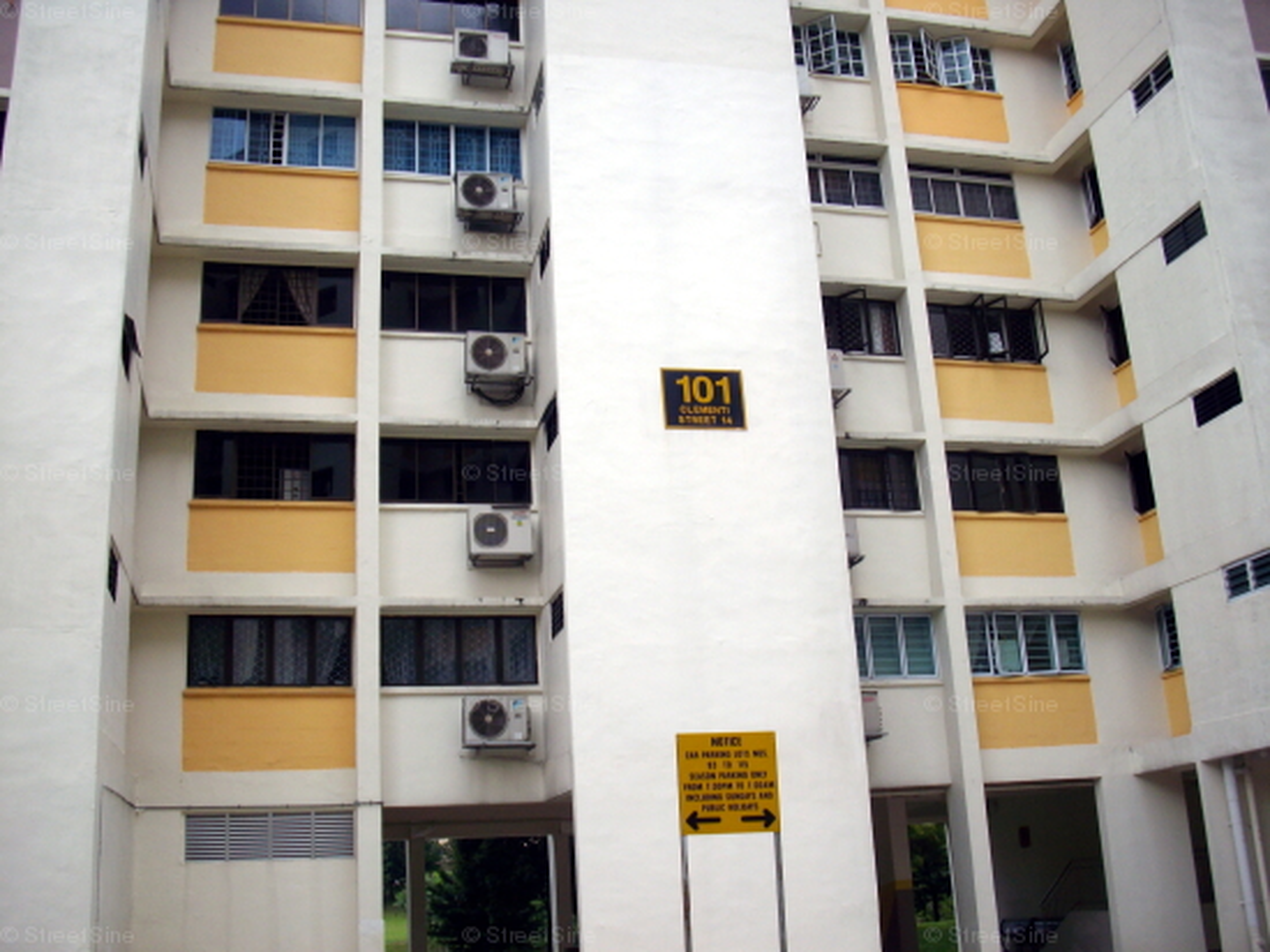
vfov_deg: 38.6
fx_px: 1357
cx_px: 635
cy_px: 476
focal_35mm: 37
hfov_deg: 50.2
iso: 80
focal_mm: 6.2
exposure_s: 1/80
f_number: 5.6
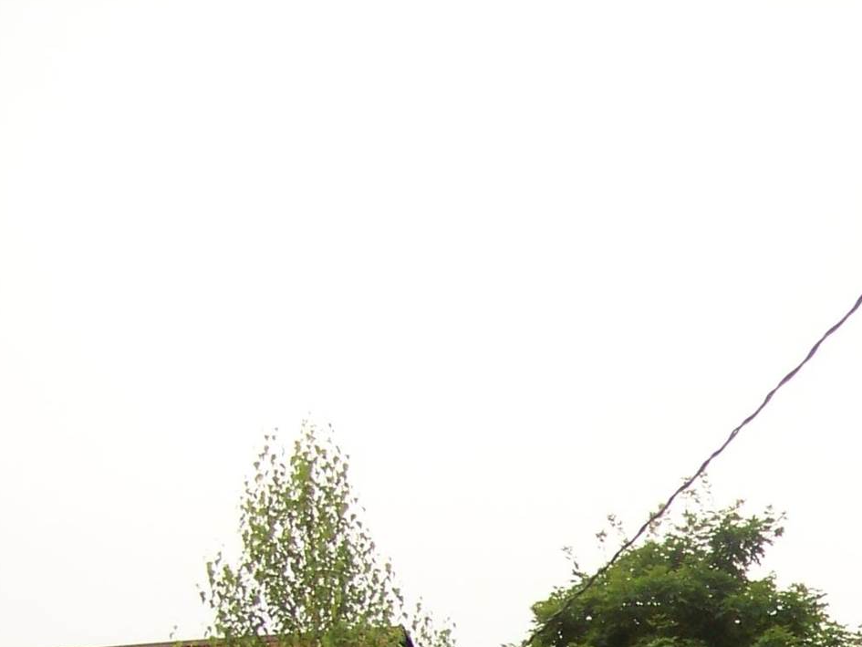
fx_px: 2914
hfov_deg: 16.0
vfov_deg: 11.9
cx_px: 1103
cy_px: 1045
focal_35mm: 117
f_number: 2.8
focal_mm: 5.85
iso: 69
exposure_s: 1/320
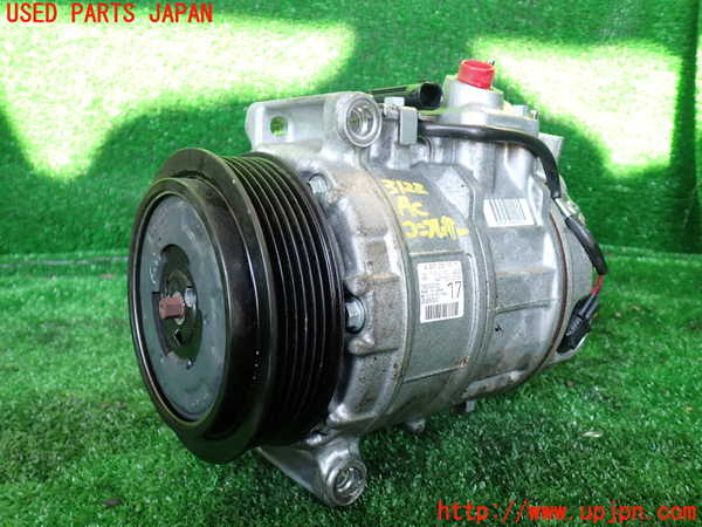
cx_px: 351
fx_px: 608
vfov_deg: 46.8
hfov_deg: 60.0
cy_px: 264
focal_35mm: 30
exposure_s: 1/80
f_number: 2.3
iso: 100
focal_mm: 5.4
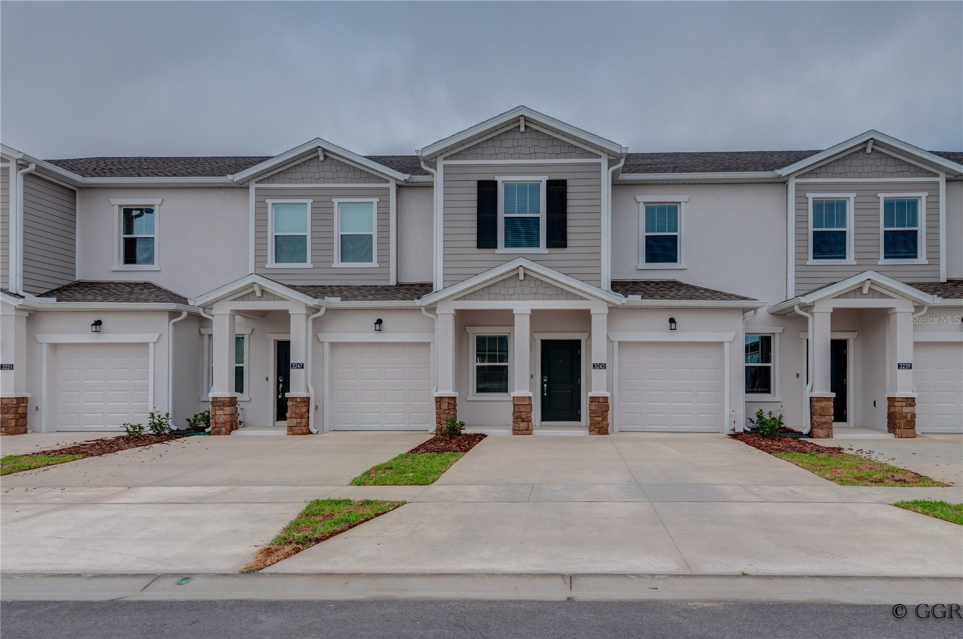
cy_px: 320
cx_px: 482
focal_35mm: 24
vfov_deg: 53.0
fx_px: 641
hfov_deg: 73.8
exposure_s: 1/640
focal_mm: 16
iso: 400
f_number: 8
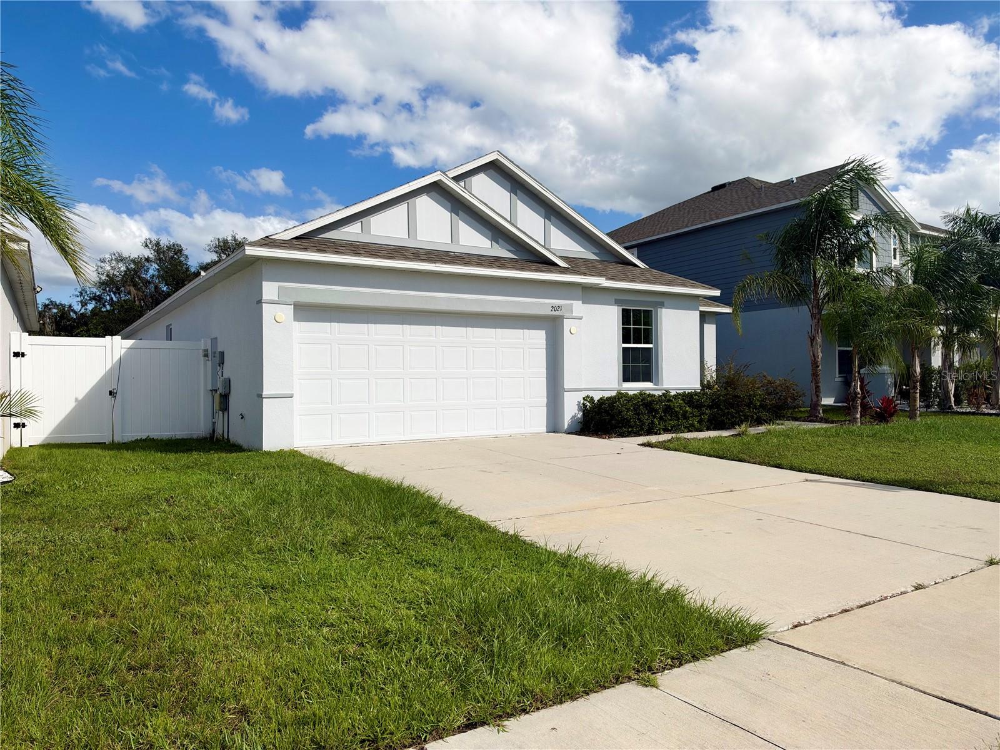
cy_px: 375
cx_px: 500
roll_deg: +1.2
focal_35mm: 24
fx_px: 693
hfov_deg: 71.6
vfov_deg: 56.8
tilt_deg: +0.7
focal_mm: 6.93
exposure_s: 1/7143
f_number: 1.8
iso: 64
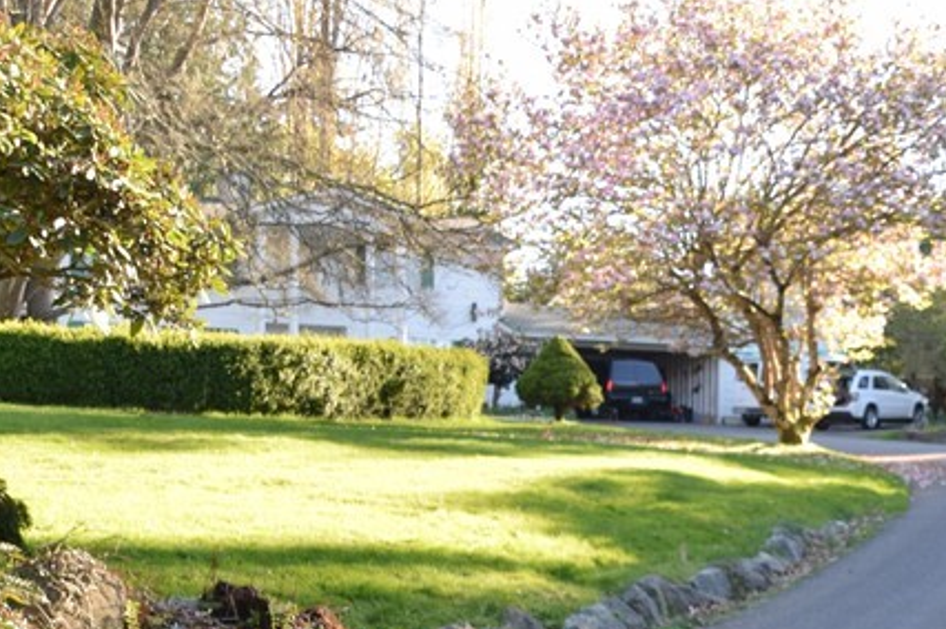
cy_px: 472
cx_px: 988
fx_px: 2206
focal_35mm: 84
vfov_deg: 16.2
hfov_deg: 23.0
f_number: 6.3
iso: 400
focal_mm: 22
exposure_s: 1/160
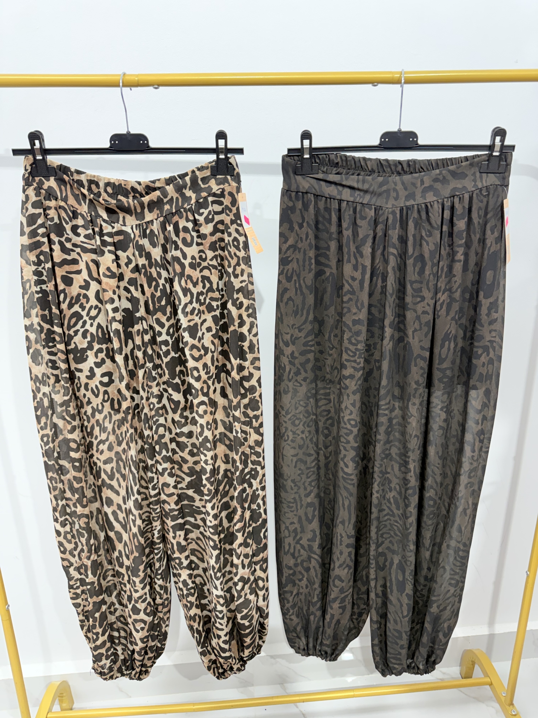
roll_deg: +0.3
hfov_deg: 56.8
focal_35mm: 24
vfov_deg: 71.6
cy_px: 359
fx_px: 497
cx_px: 269
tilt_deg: -16.8
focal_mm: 6.76
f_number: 1.78
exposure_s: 1/100
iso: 200
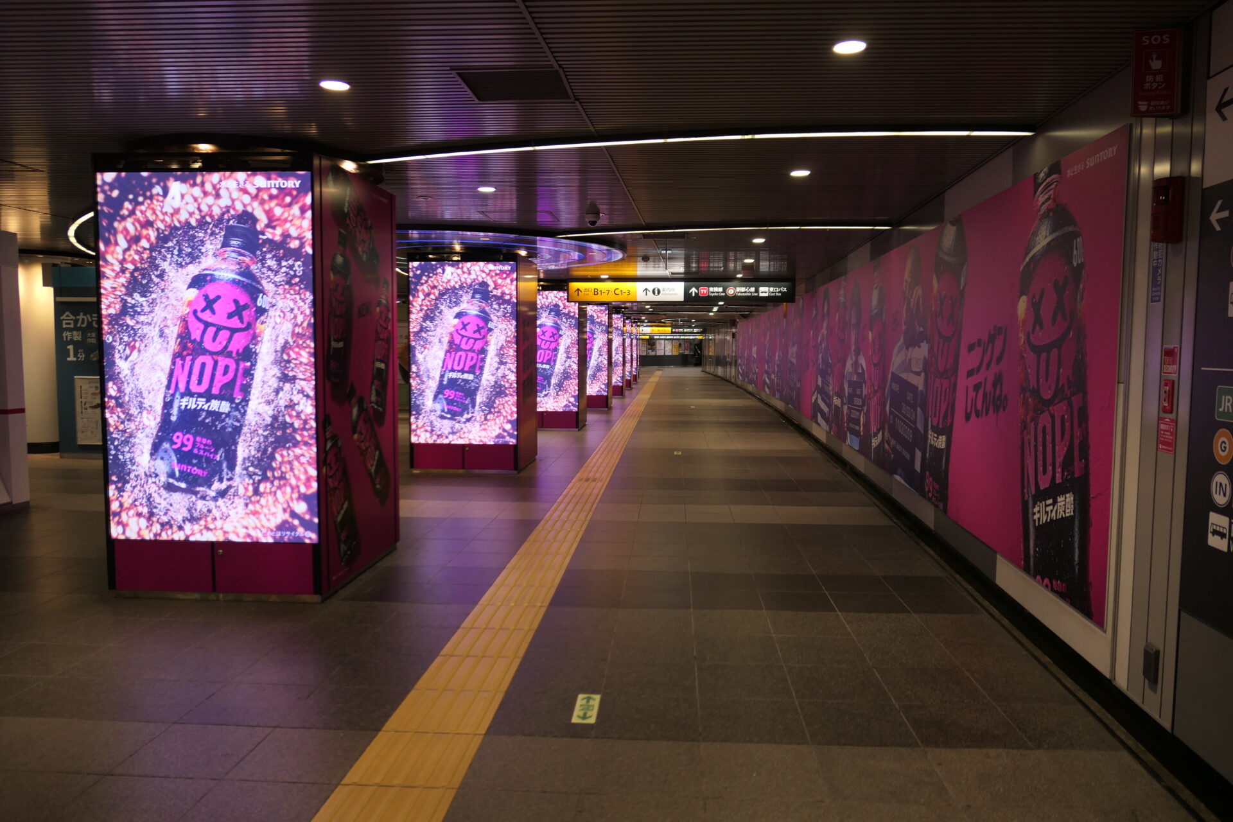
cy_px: 411
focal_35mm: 24
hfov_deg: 73.7
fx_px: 822
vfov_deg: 53.1
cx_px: 616
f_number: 1.4
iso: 125
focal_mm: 8.8
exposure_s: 1/125
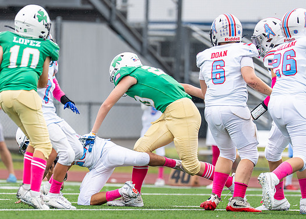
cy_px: 113
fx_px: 4180
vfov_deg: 3.0
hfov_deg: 4.2
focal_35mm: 481
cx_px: 122
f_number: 2.8
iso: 400
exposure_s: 1/1000
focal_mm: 200
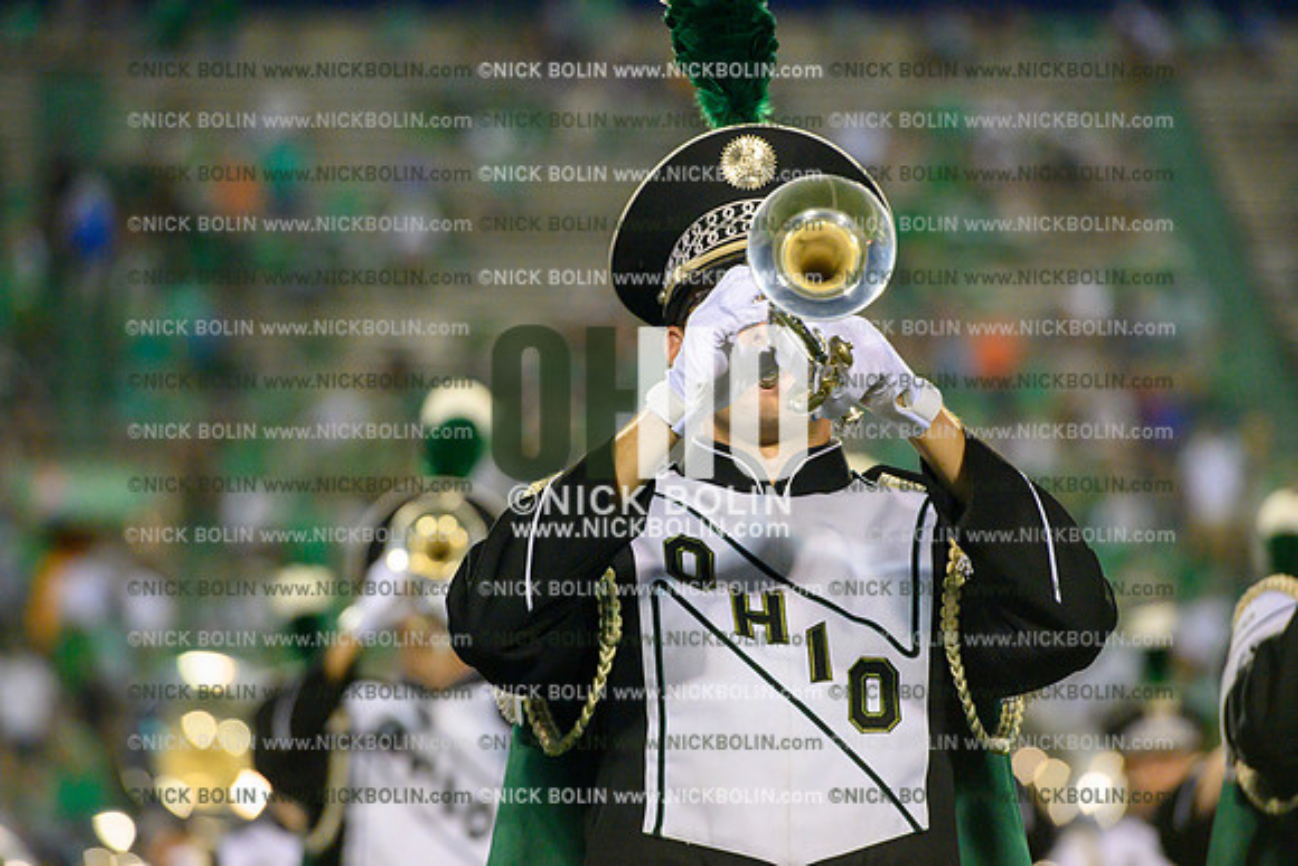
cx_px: 649
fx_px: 7212
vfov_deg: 6.9
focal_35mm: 200
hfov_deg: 10.3
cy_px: 433
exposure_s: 1/1000
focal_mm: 200
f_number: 4
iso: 10000
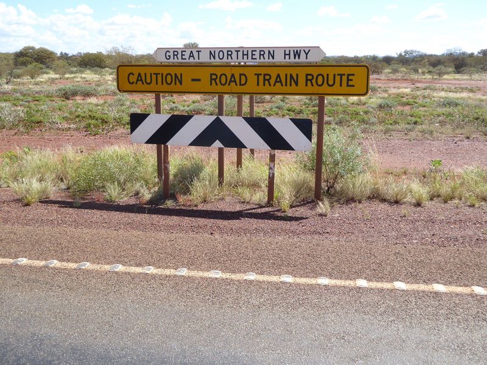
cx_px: 244
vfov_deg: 36.8
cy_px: 182
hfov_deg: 47.9
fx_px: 549
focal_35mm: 39
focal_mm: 6.7
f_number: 3.7
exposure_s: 1/400
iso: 80
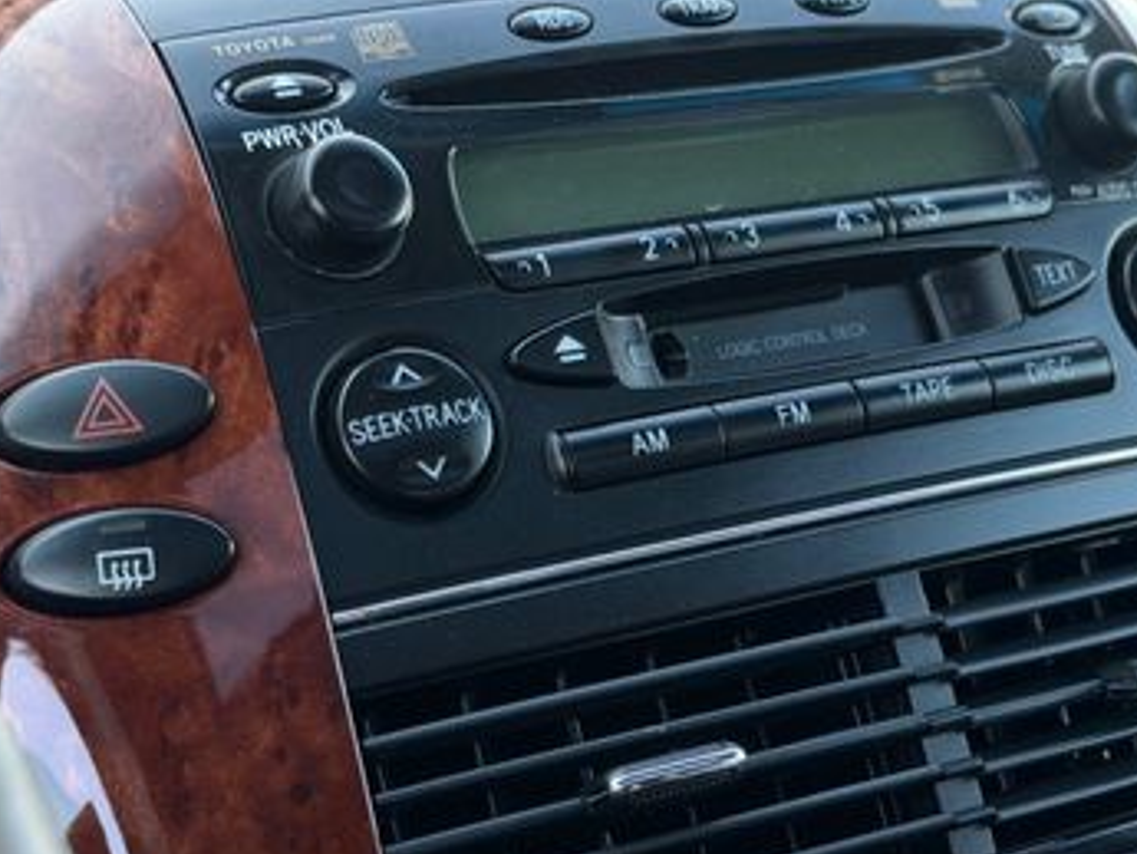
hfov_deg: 21.9
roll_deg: +1.3
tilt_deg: -17.0
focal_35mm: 89
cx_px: 738
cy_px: 679
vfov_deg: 16.5
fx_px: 2924
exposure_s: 1/101
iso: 200
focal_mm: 6.76
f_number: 1.78
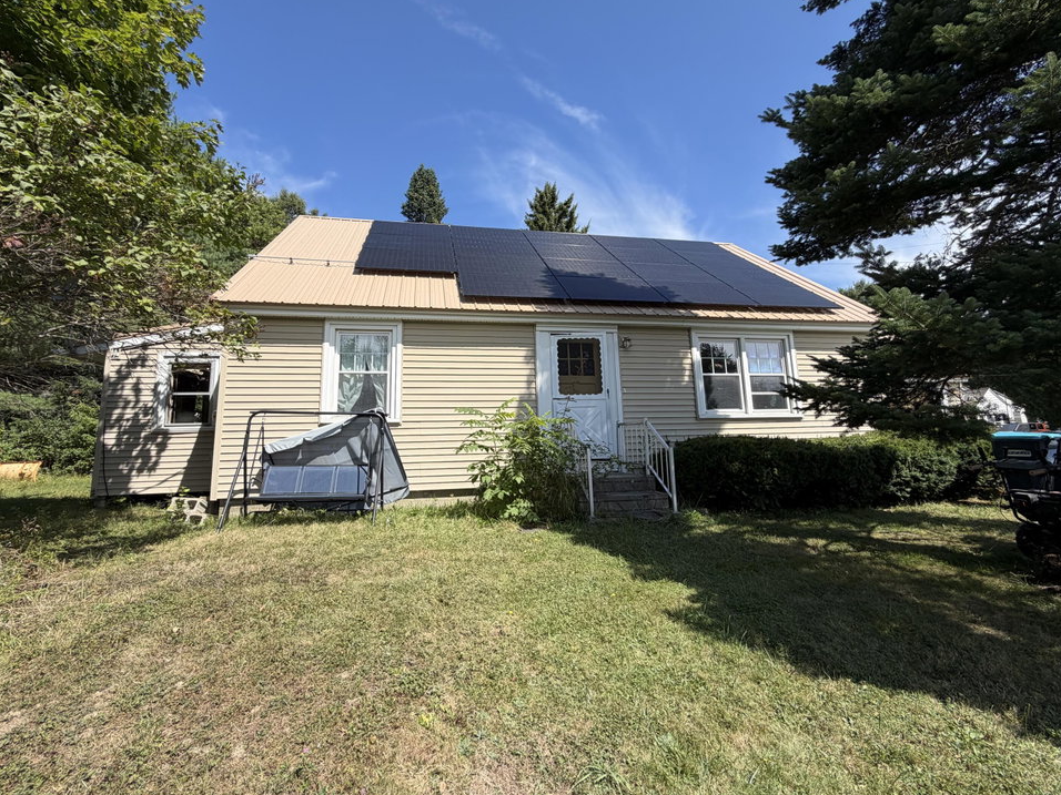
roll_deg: +2.0
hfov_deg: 98.1
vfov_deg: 81.7
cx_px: 513
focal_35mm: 15
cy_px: 376
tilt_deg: +9.7
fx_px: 460
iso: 25
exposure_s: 1/770
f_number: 2.2
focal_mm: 2.22
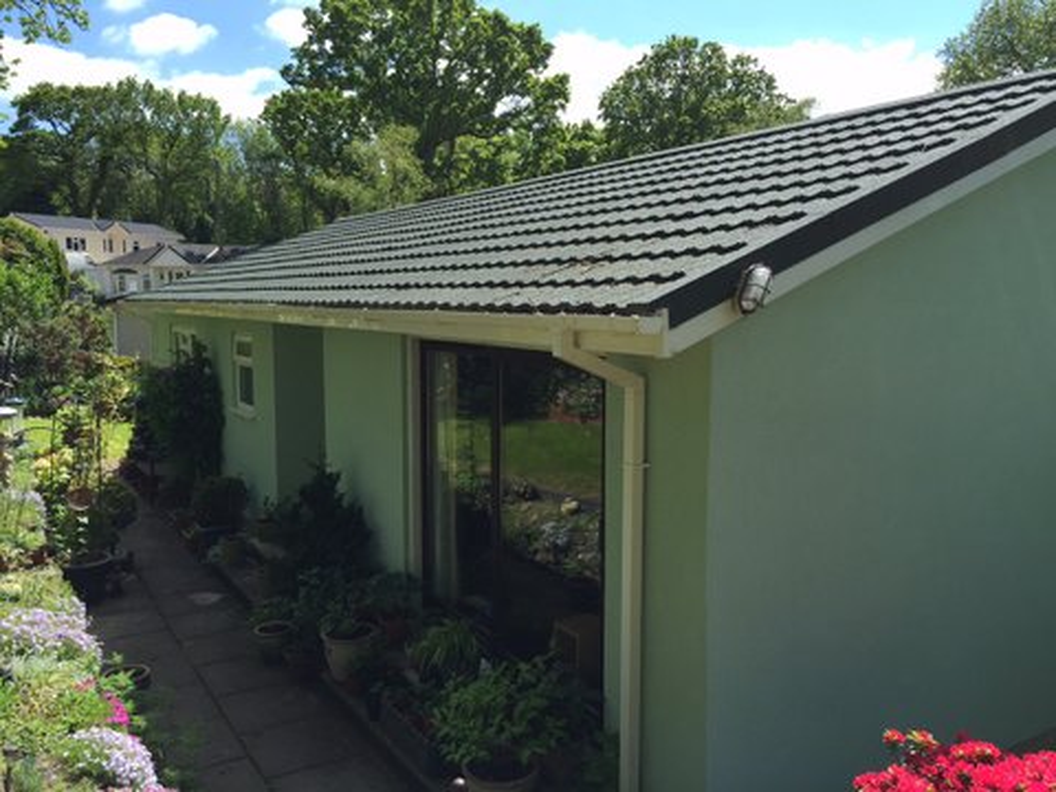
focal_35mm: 29
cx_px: 528
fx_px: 885
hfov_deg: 61.7
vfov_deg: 48.2
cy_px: 396
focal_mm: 4.15
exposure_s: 1/1163
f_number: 2.2
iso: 32
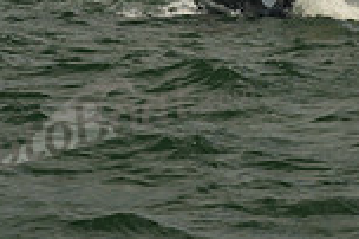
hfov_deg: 7.7
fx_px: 2670
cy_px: -270
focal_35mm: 268
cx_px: 379
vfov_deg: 5.0
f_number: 8
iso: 400
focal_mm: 70
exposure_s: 1/800
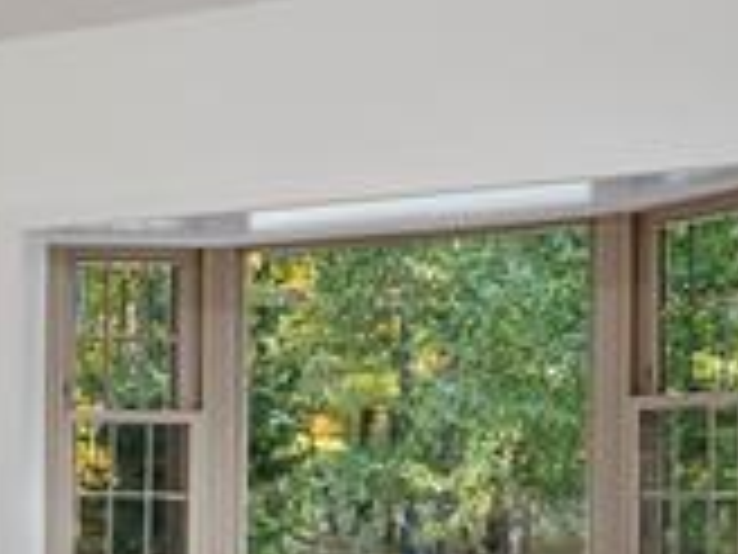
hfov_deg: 14.0
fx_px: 2047
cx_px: -1040
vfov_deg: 15.2
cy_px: 489
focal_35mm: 96
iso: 100
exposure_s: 1/6
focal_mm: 16
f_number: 4
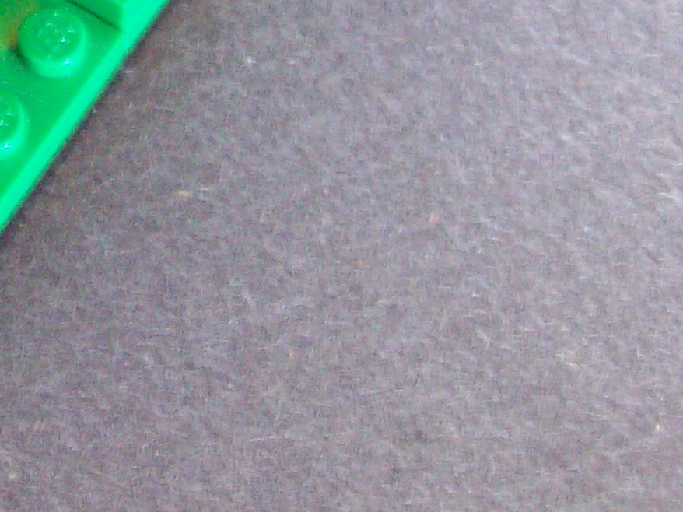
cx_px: -183
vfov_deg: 9.8
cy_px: -275
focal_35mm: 146
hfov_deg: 13.1
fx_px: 2880
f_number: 3
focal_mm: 7.6
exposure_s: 1/8.12
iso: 160
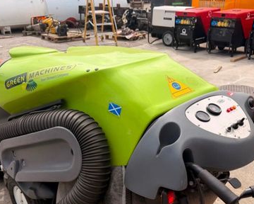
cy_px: 150
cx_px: 114
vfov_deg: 37.4
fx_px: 293
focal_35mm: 39
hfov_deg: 46.8
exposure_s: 1/3584
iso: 80
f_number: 1.78
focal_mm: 6.76
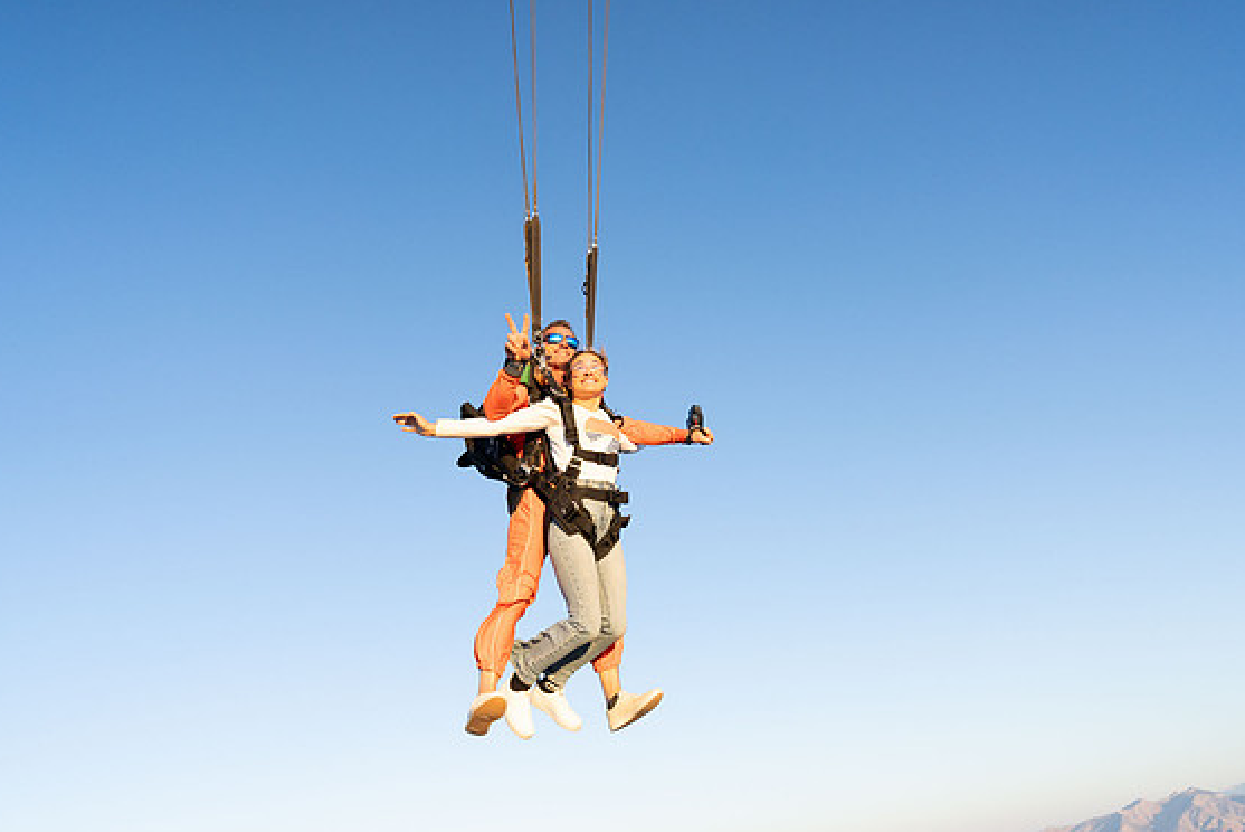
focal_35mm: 25
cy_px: 428
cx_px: 633
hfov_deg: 71.5
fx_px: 865
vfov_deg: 51.3
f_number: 4.5
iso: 1250
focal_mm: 24
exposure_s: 1/2000
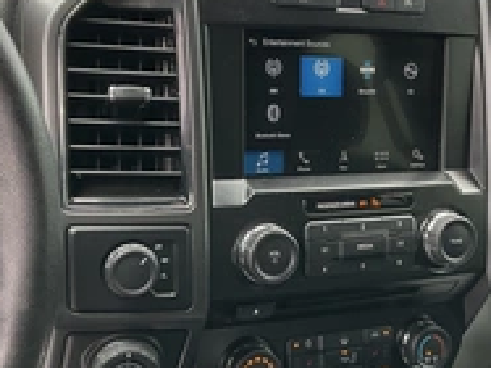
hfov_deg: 31.1
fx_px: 879
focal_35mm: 62
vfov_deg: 23.6
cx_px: 297
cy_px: 208
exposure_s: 1/104
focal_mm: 3
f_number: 1.8
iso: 64
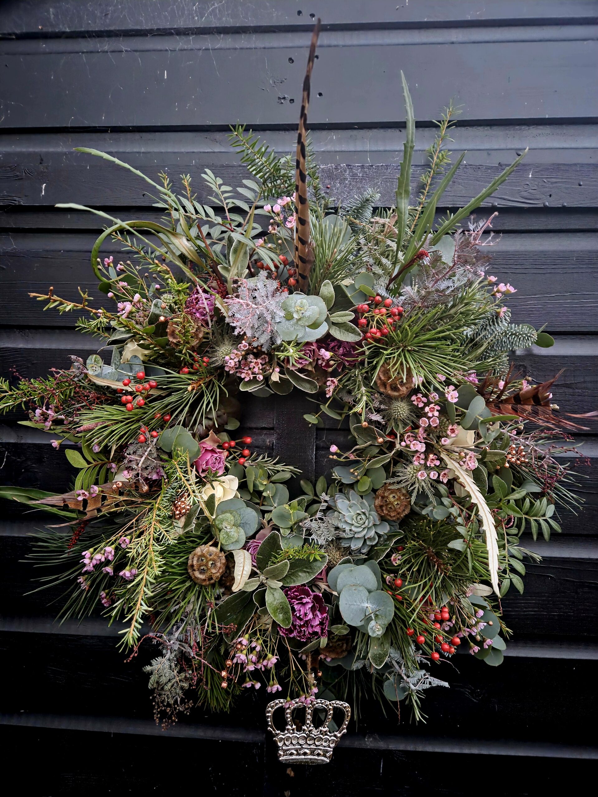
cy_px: 398
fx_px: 530
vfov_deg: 73.9
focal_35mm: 23
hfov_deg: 58.9
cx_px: 299
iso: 2500
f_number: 1.8
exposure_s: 1/20
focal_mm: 5.4
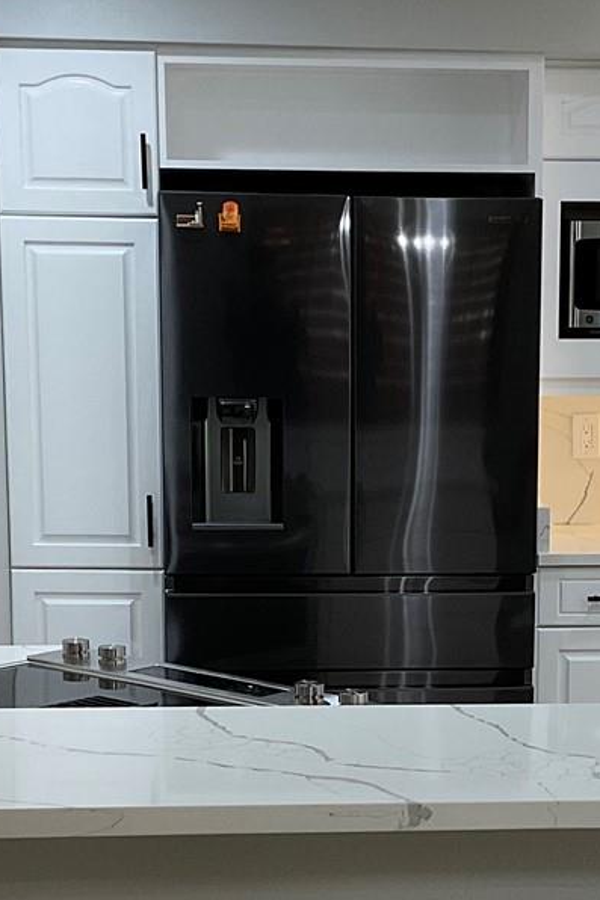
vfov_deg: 24.9
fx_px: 2026
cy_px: 636
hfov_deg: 16.7
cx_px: 462
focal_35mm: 81
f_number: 1.8
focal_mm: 3
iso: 64
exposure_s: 1/120
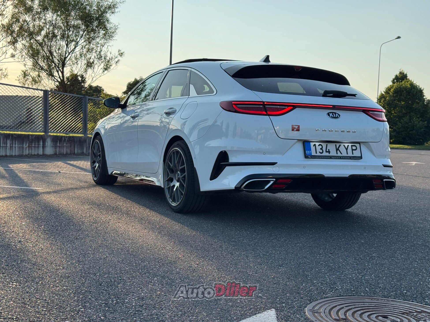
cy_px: 161
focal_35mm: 48
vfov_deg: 30.3
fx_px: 596
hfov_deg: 39.7
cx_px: 215
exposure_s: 1/2415
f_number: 1.78
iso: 64
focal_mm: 6.76
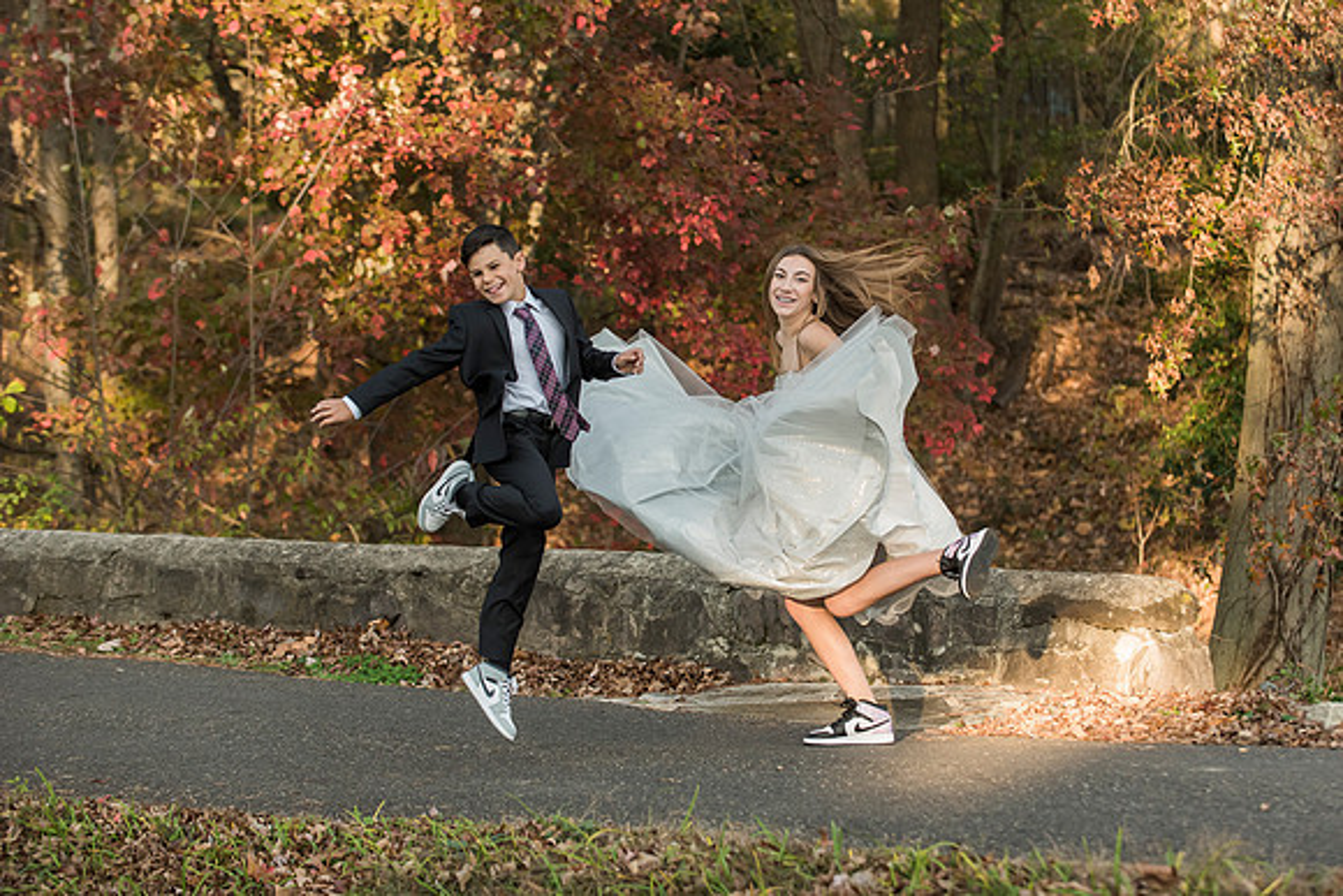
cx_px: 755
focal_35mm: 110
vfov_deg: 12.4
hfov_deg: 18.6
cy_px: 393
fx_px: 4109
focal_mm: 98
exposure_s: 1/1600
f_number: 4
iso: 1250
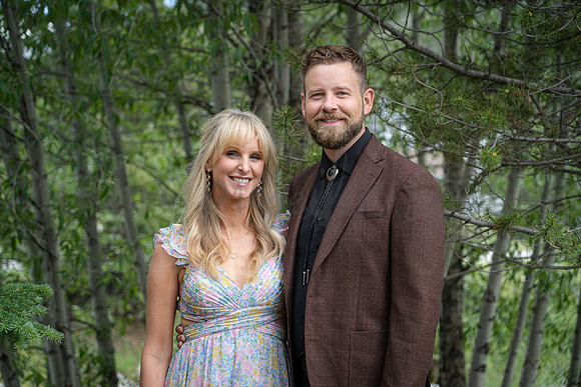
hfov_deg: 27.7
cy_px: 194
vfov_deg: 18.7
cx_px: 290
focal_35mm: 73
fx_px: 1178
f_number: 4
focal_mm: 73
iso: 500
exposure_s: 1/500
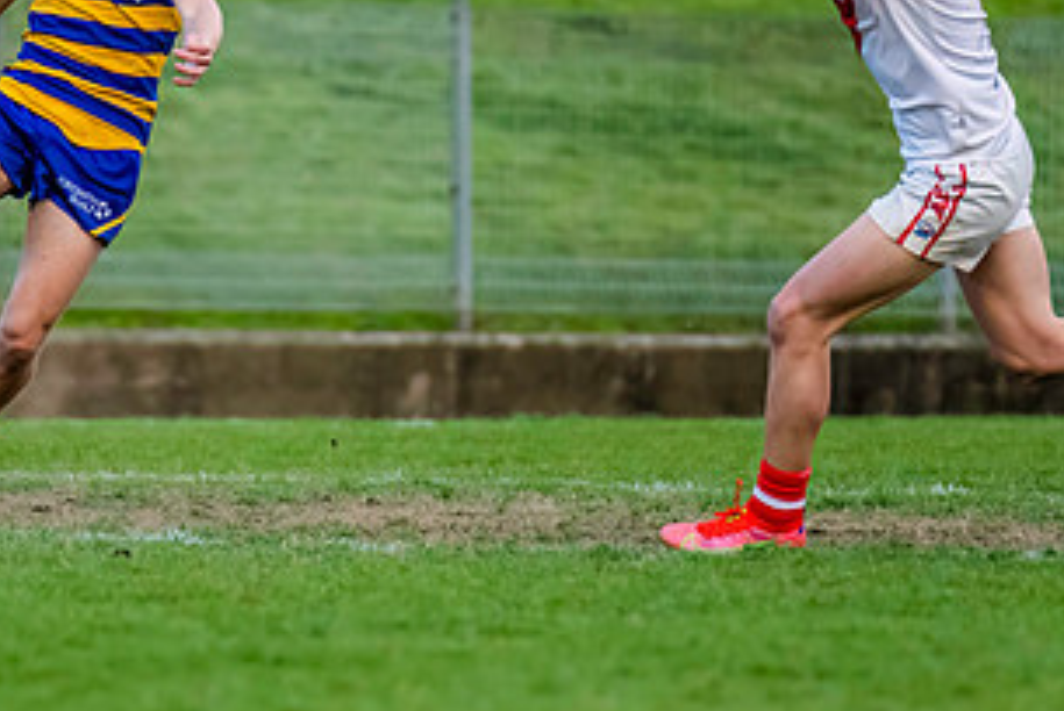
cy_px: 126
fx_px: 28281
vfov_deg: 1.4
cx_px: 210
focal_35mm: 956
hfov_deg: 2.2
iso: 2500
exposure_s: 1/1600
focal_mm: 420
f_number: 4
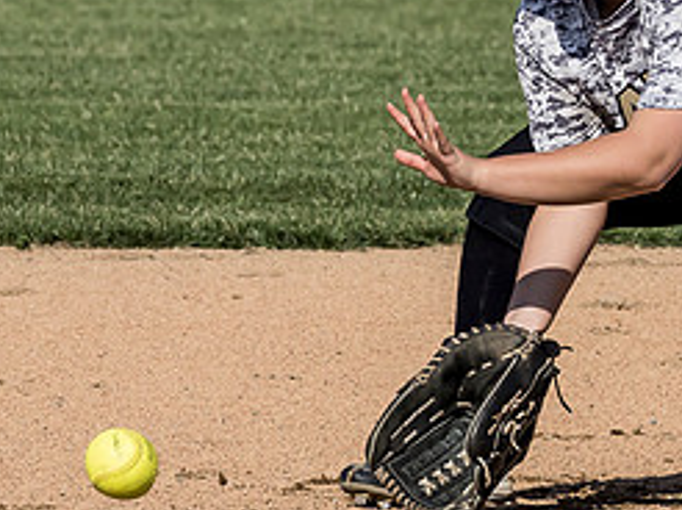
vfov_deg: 1.5
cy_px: -98
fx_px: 19584
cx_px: 839
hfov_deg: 2.0
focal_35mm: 995
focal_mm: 138
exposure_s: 1/2000
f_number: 6.3
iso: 400
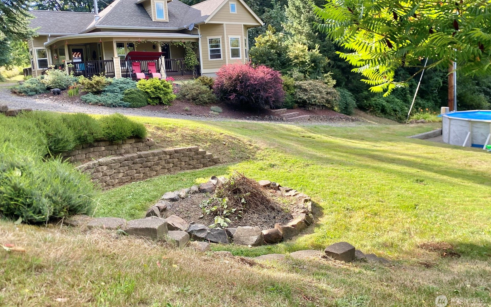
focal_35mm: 28
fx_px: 375
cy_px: 129
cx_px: 247
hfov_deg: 66.5
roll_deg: +3.6
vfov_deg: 44.4
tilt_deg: -9.3
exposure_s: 1/367
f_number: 1.8
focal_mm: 4.25
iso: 32
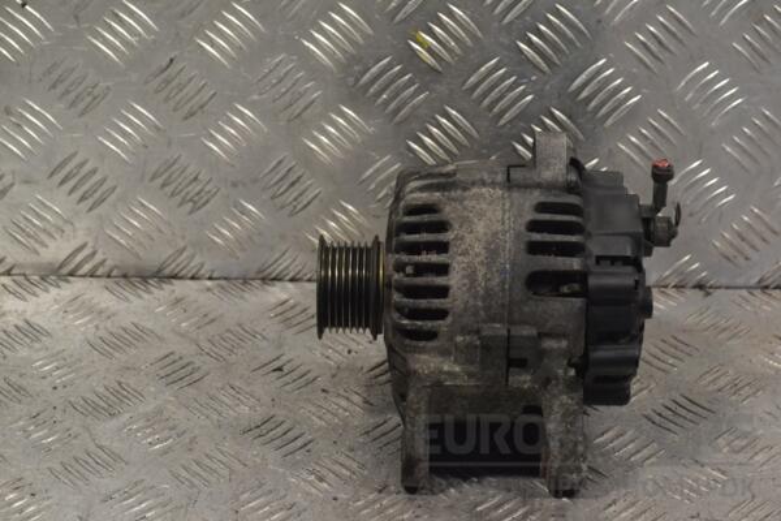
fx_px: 1790
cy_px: 260
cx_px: 390
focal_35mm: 82
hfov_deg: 24.6
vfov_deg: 16.6
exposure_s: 1/320
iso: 3200
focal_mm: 55
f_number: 9
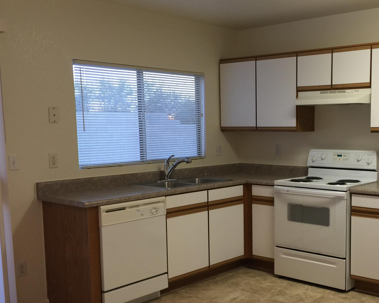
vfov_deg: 33.9
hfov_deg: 41.3
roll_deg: -0.4
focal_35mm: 44
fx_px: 494
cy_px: 196
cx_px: 264
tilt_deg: -8.4
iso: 32
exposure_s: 1/15
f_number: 2.2
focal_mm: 4.15
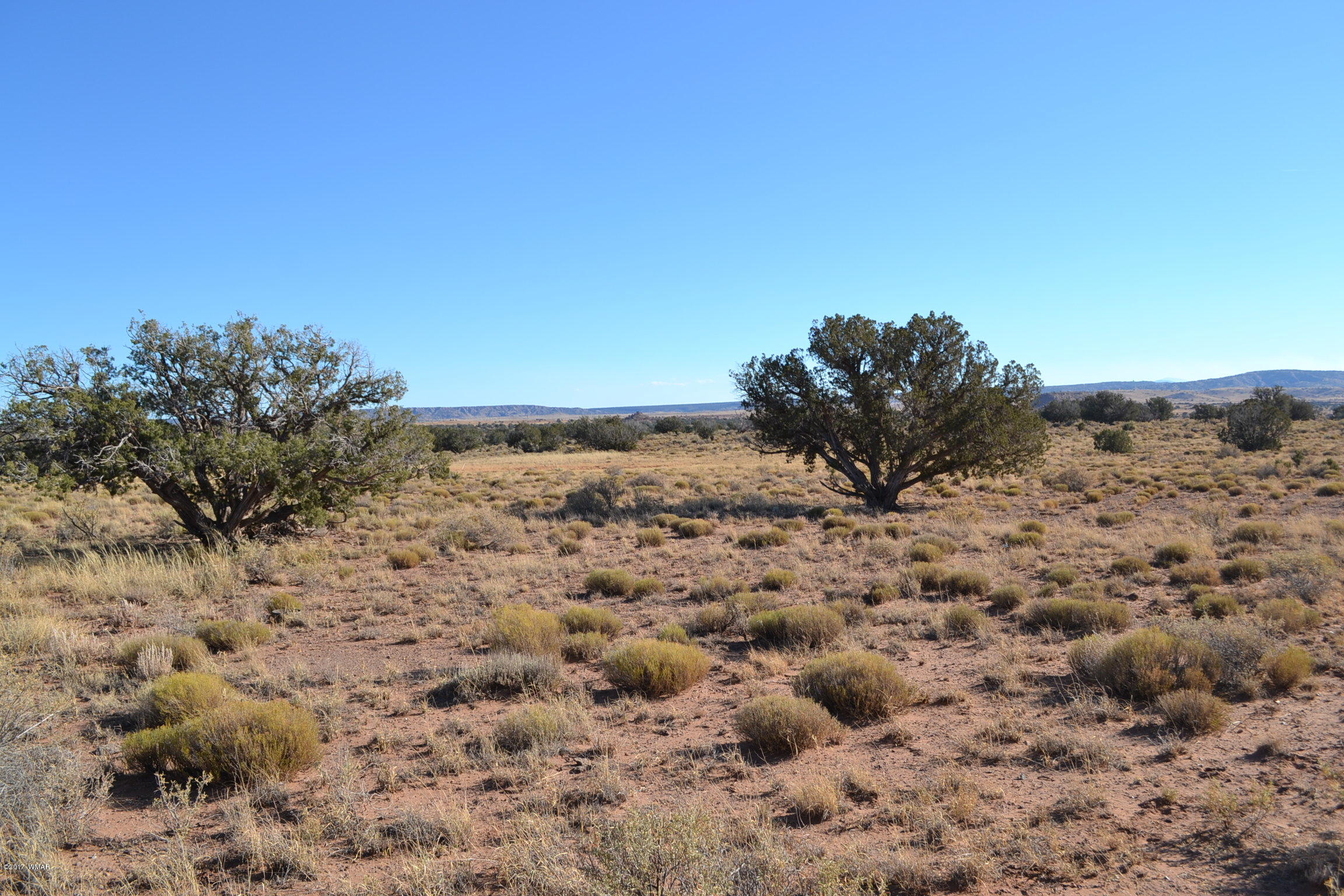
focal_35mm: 33
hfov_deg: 57.2
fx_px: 1232
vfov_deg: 40.0
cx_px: 672
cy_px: 448
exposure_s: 1/250
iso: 100
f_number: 8
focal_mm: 22
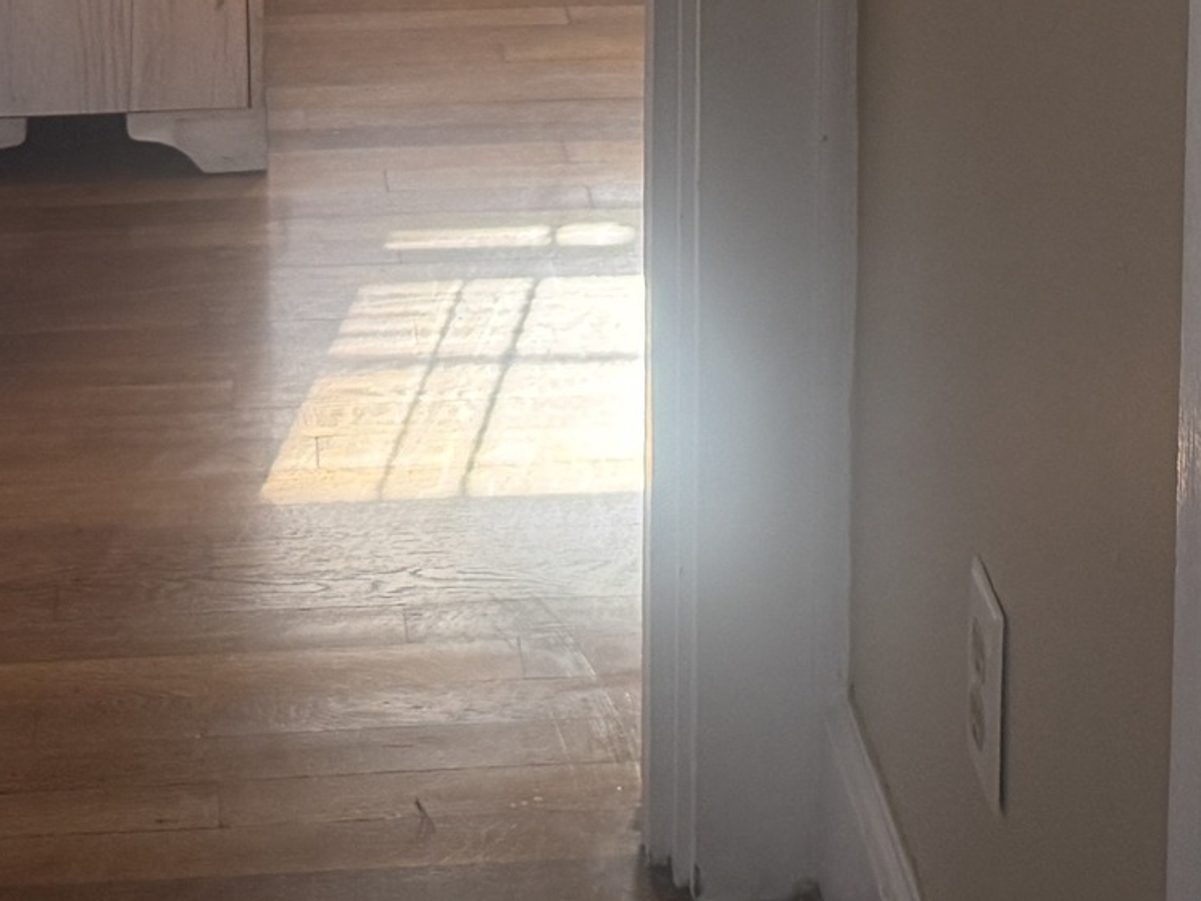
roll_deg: -0.6
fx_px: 3435
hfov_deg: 19.8
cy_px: -622
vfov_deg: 13.6
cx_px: 418
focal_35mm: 99
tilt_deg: -9.2
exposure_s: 1/97
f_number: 1.78
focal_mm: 6.76
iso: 200
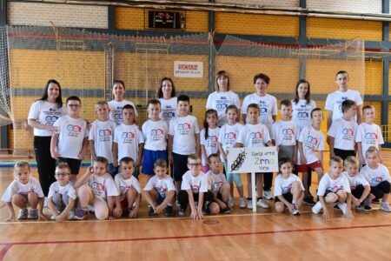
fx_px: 337
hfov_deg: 60.3
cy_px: 130
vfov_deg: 42.3
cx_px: 196
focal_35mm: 31
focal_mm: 31
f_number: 5
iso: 1600
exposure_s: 1/250
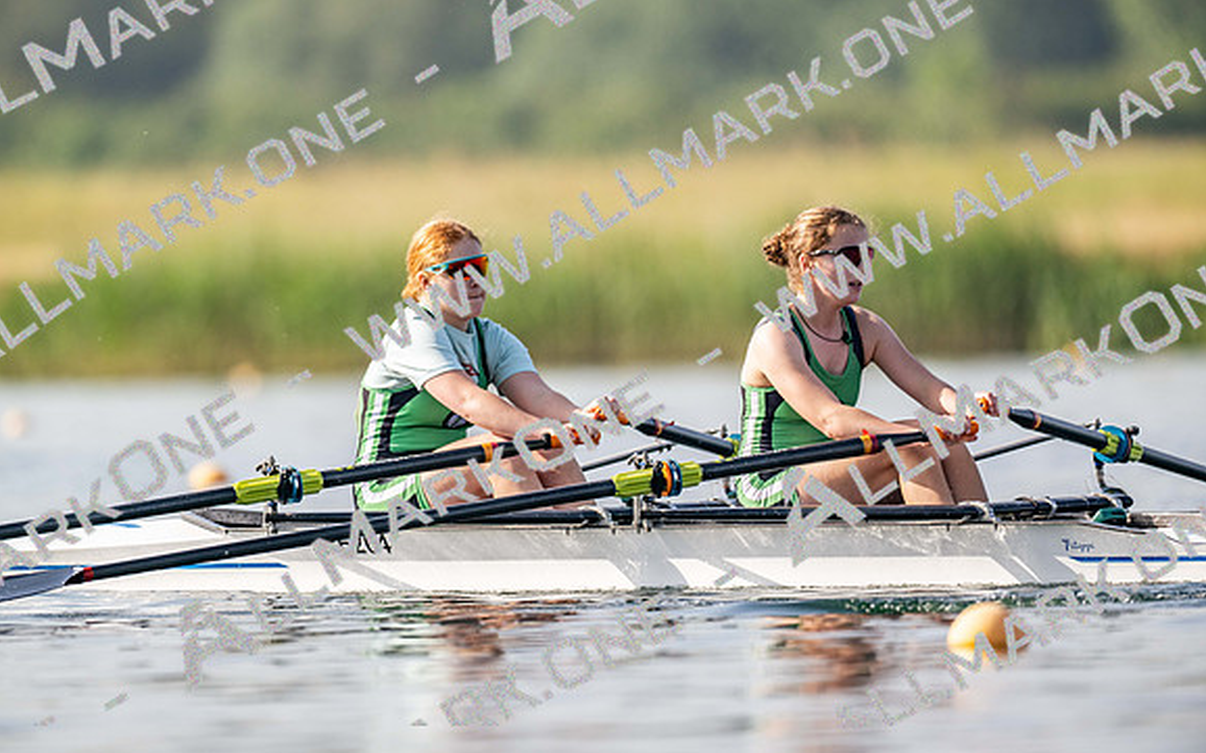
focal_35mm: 614
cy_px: 368
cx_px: 603
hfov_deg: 3.4
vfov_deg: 2.1
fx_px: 20177
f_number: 5
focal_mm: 600
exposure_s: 1/2500
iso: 250
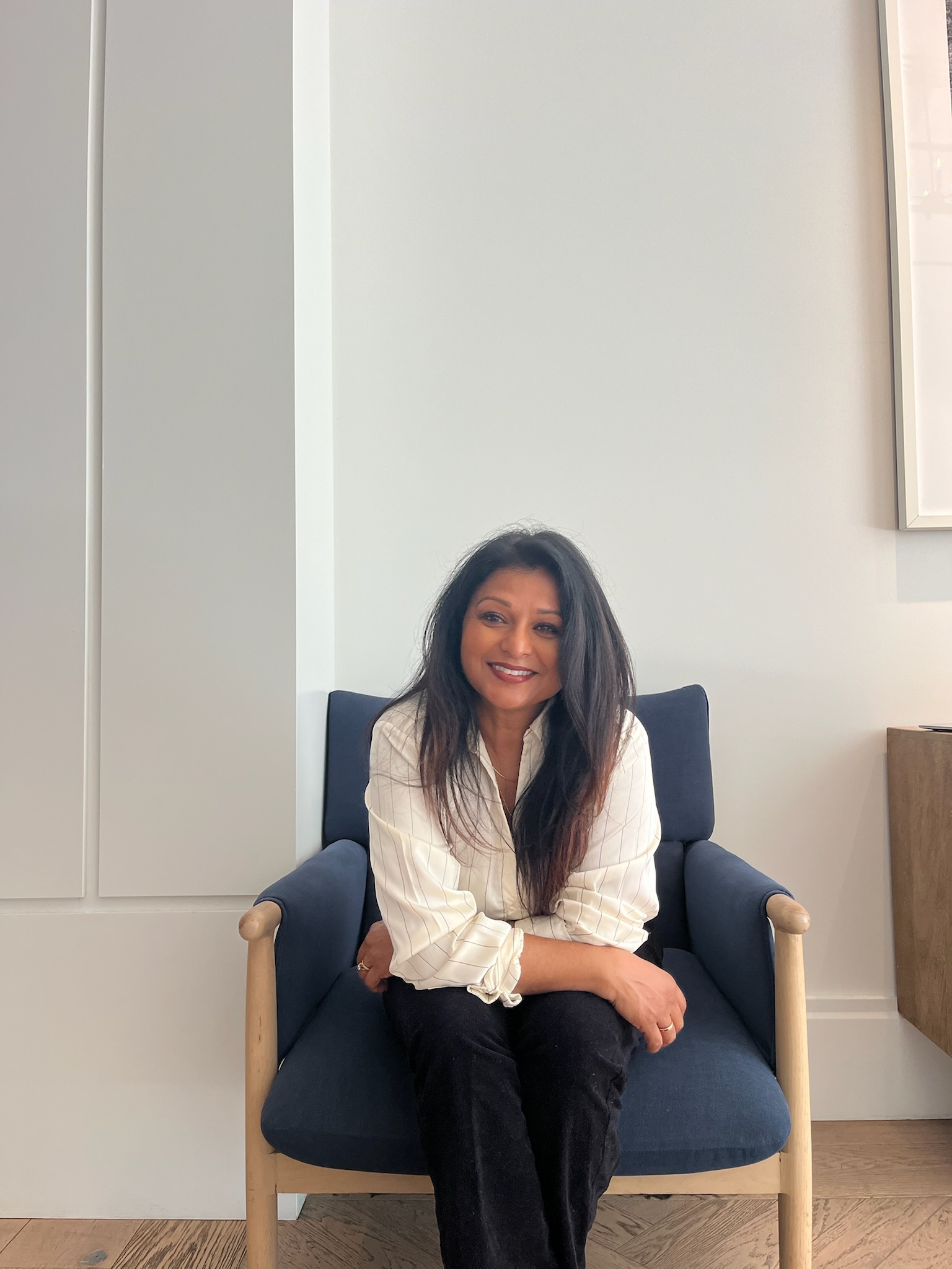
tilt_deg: +3.2
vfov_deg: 67.3
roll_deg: +1.2
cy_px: 634
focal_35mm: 26
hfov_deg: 53.1
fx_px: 953
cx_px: 476
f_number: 1.6
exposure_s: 1/121
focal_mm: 5.1
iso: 100
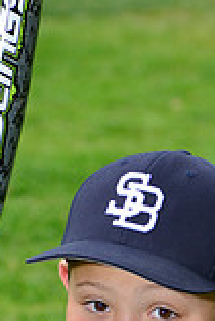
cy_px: 433
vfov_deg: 3.8
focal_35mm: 534
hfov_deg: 2.6
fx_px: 4773
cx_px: 173
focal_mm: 145
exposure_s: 1/200
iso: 250
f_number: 10
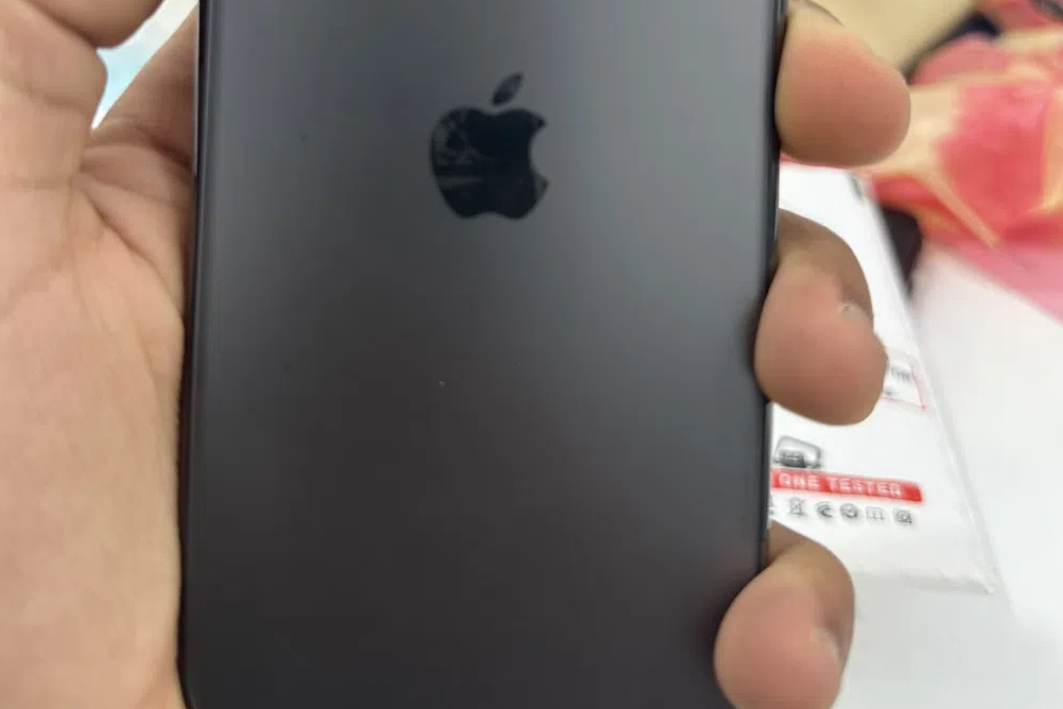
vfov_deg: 36.9
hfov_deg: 55.8
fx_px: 1004
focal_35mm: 34
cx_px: 528
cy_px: 101
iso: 100
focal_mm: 6.86
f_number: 1.78
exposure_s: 1/90
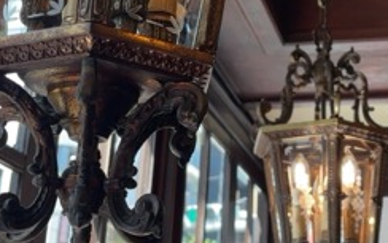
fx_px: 836
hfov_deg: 25.8
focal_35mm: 79
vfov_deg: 16.3
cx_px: 293
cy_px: 6
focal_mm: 5.96
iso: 40
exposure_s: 1/109
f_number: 1.6
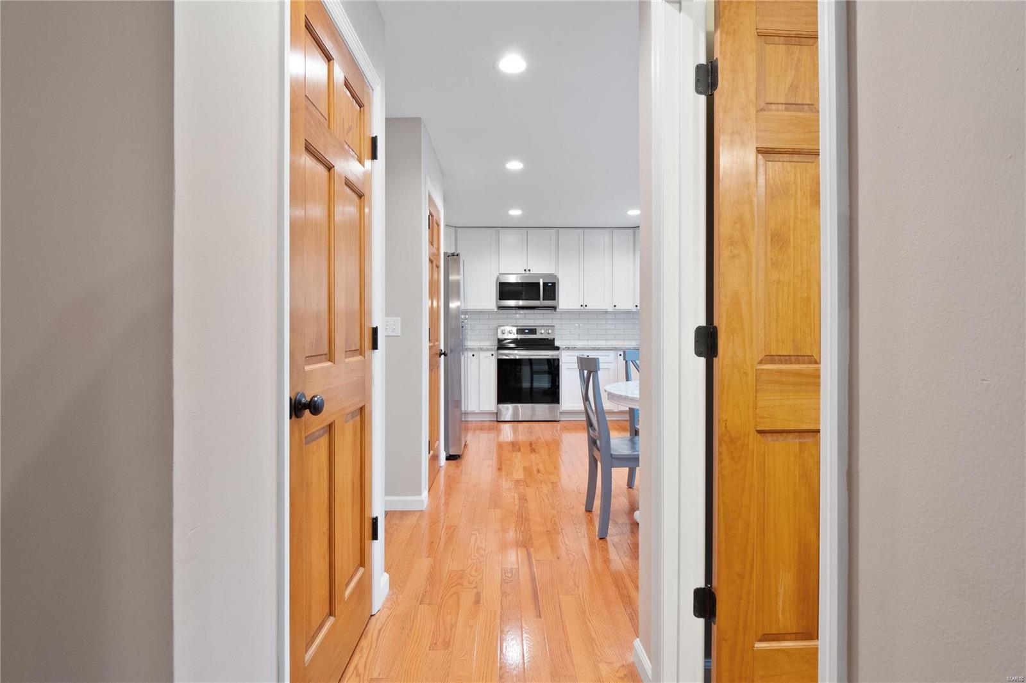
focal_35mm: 18
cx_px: 513
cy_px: 342
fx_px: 513
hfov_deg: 90.0
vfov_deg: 67.4
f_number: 7.1
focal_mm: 9
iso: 400
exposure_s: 1/6
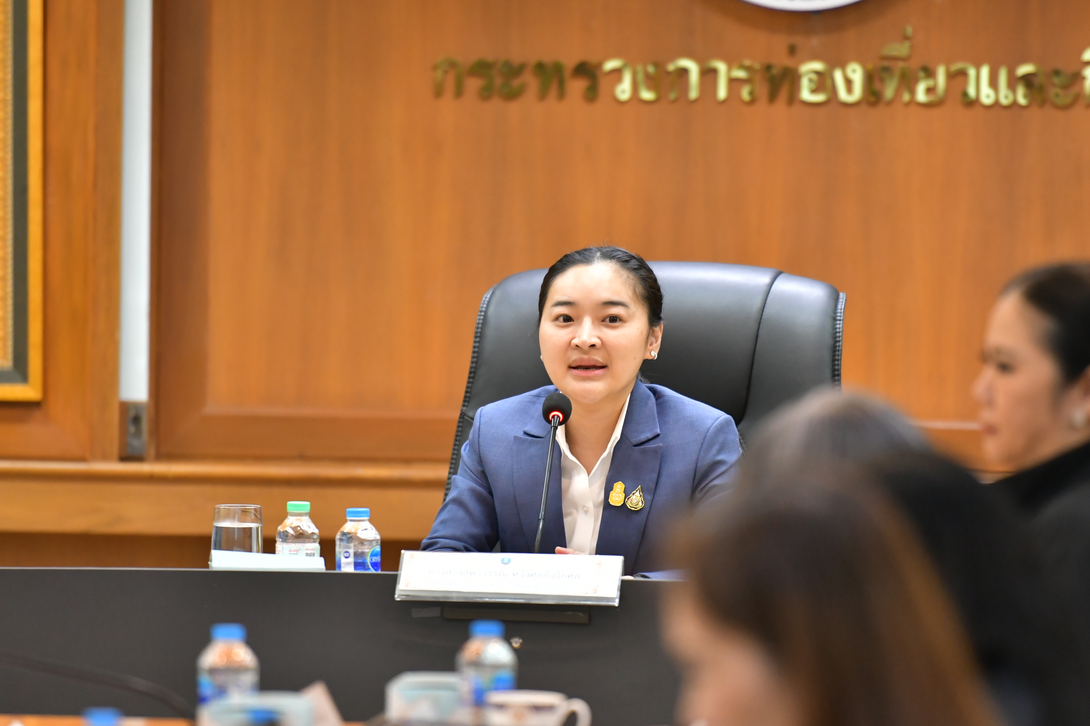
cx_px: 545
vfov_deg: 4.6
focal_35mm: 300
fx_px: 9078
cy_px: 363
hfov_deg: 6.9
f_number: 2.8
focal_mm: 200
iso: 1600
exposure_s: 1/200
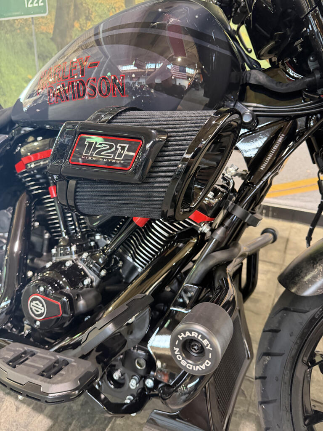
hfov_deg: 56.8
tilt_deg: -20.2
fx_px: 299
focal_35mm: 24
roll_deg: -2.9
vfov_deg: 71.6
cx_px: 162
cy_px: 216
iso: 500
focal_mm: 6.76
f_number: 1.78
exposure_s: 1/60
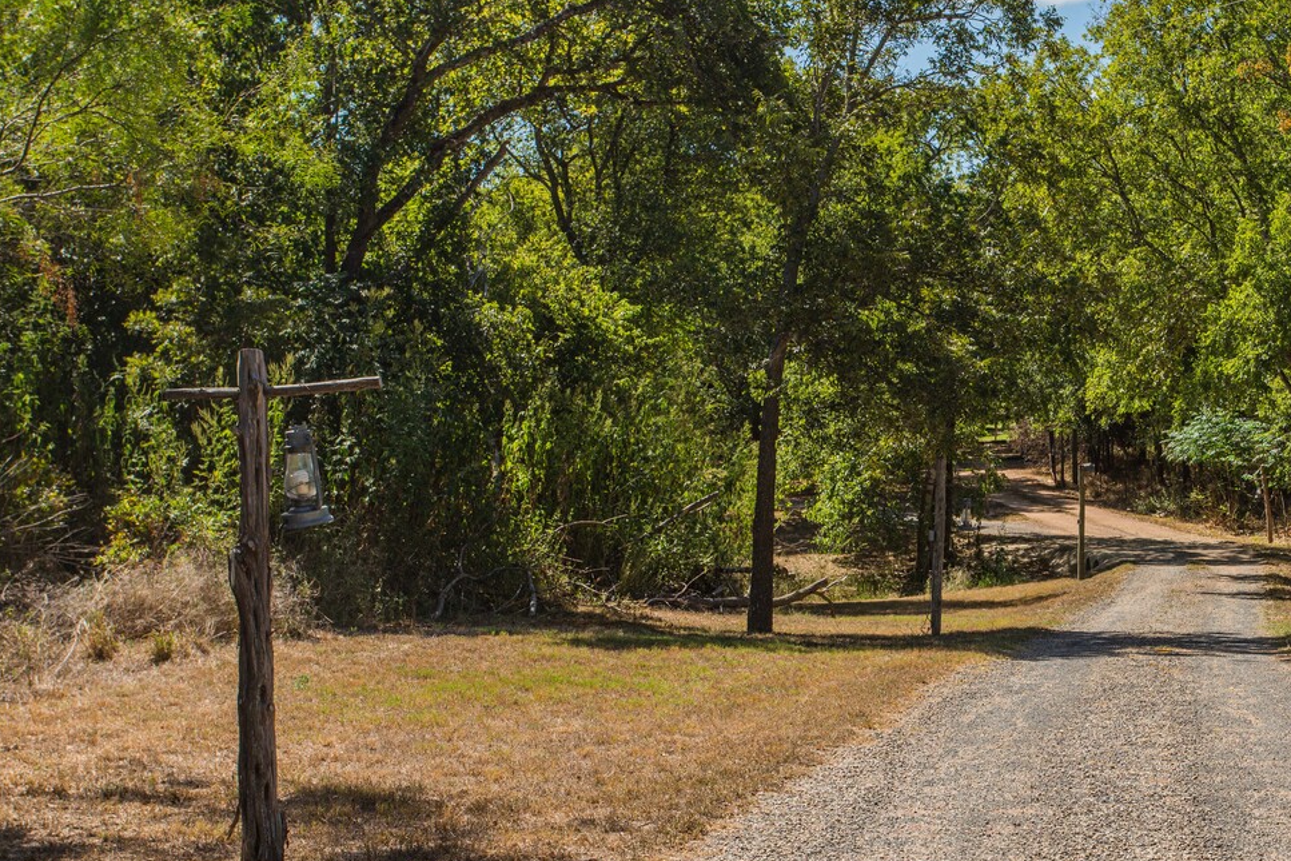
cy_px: 487
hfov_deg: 29.6
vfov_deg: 20.3
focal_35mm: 67
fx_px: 2403
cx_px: 970
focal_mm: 40
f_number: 10
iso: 200
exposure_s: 1/200
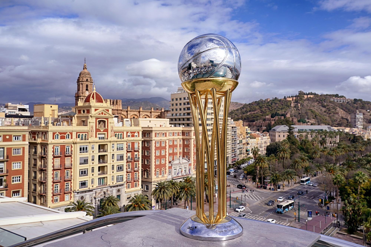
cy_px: 124
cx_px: 186
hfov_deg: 60.3
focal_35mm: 31
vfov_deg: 42.3
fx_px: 319
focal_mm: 31
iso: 160
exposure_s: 1/320
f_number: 13
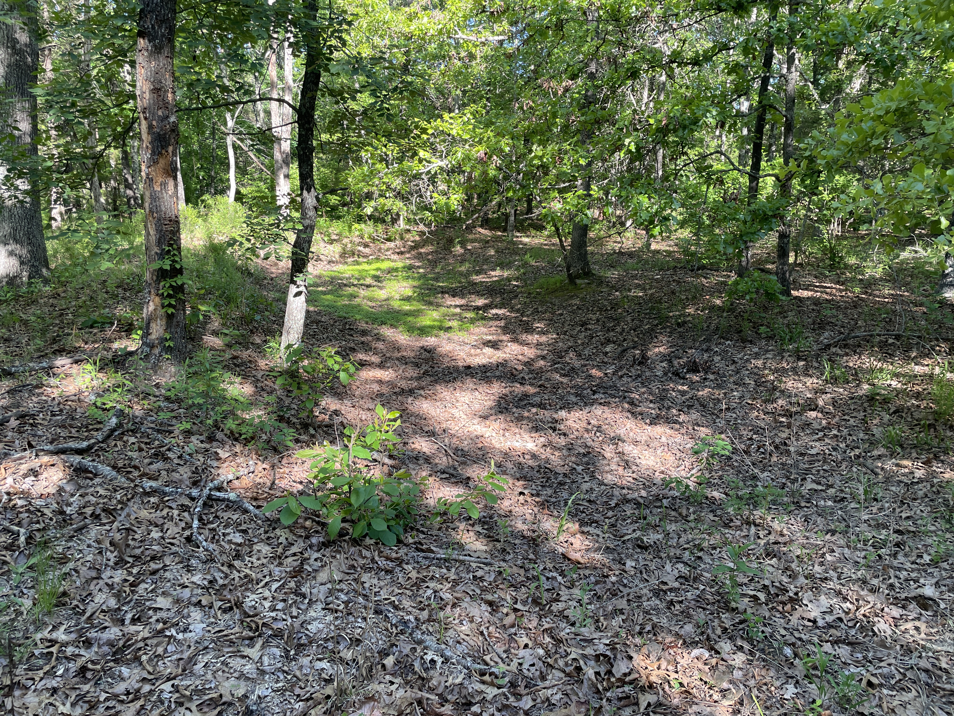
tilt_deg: -13.3
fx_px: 717
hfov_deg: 67.3
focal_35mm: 26
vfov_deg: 53.1
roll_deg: -1.5
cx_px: 477
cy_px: 358
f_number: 1.6
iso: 32
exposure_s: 1/148
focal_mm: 4.2
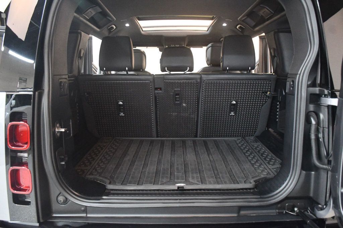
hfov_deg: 61.9
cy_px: 114
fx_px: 286
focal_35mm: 30
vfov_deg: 43.6
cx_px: 172
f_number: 3.5
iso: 8000
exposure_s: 1/60
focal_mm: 20
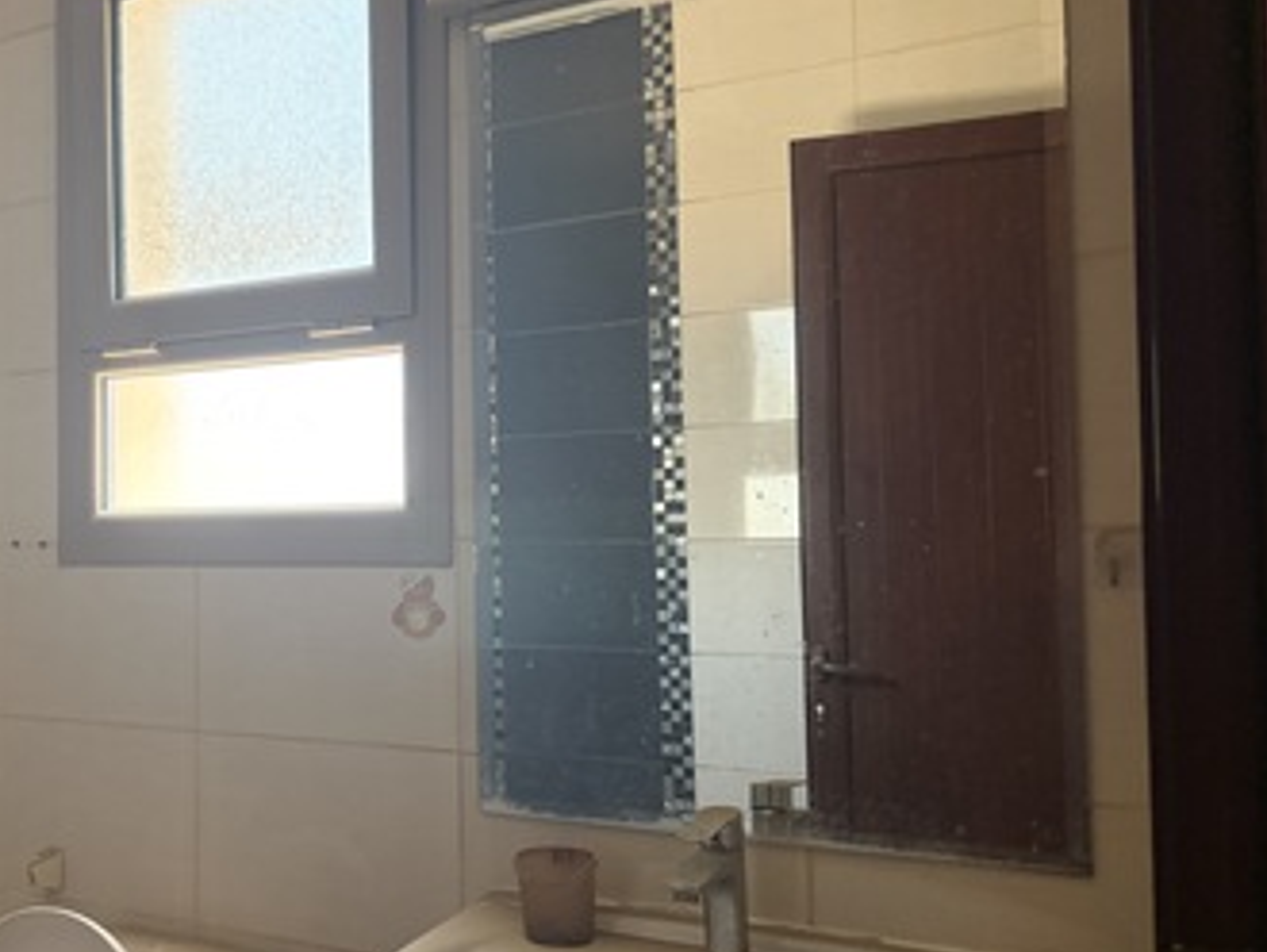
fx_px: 1319
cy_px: 497
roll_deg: +0.9
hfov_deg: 50.2
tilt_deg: +3.2
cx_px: 405
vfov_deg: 39.7
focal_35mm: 36
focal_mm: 5.96
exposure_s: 1/60
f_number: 1.6
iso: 320
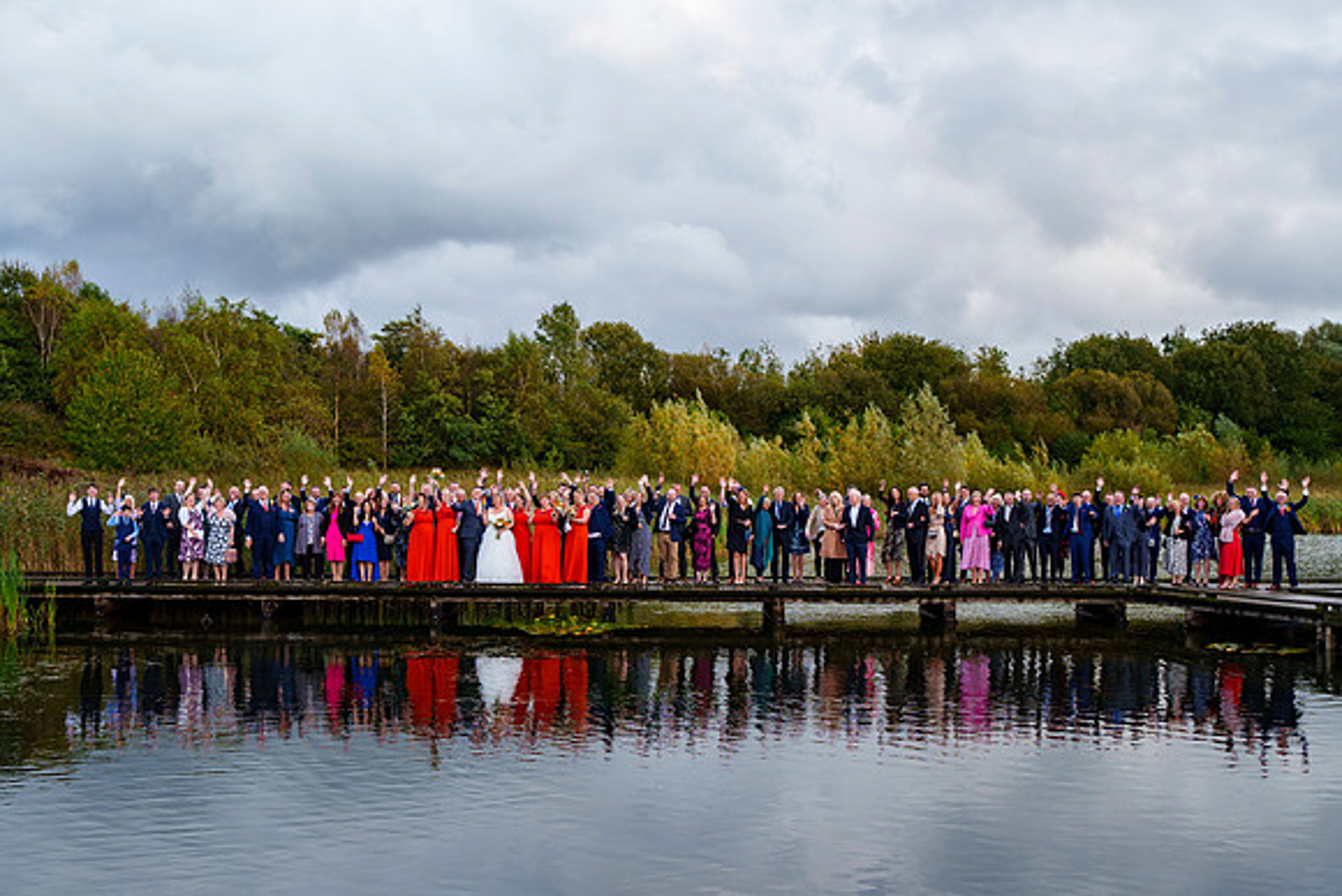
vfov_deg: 37.0
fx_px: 1338
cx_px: 621
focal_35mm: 36
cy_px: 474
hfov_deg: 53.2
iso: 250
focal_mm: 33
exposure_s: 1/640
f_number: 4.5
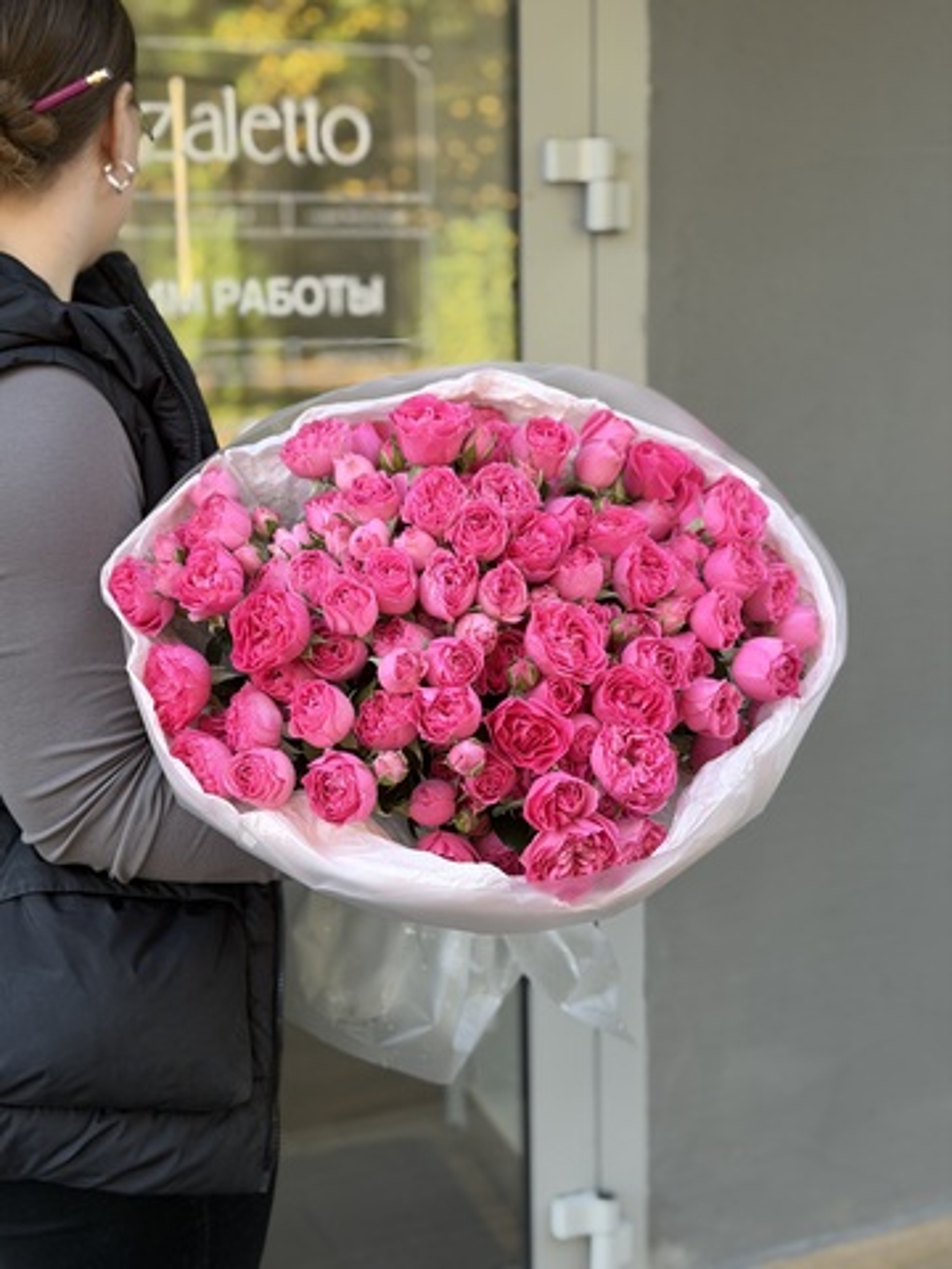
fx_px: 1760
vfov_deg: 39.7
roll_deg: +0.9
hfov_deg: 30.3
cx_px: 476
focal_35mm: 48
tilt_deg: -9.9
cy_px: 634
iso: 64
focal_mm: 6.76
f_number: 1.78
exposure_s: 1/319
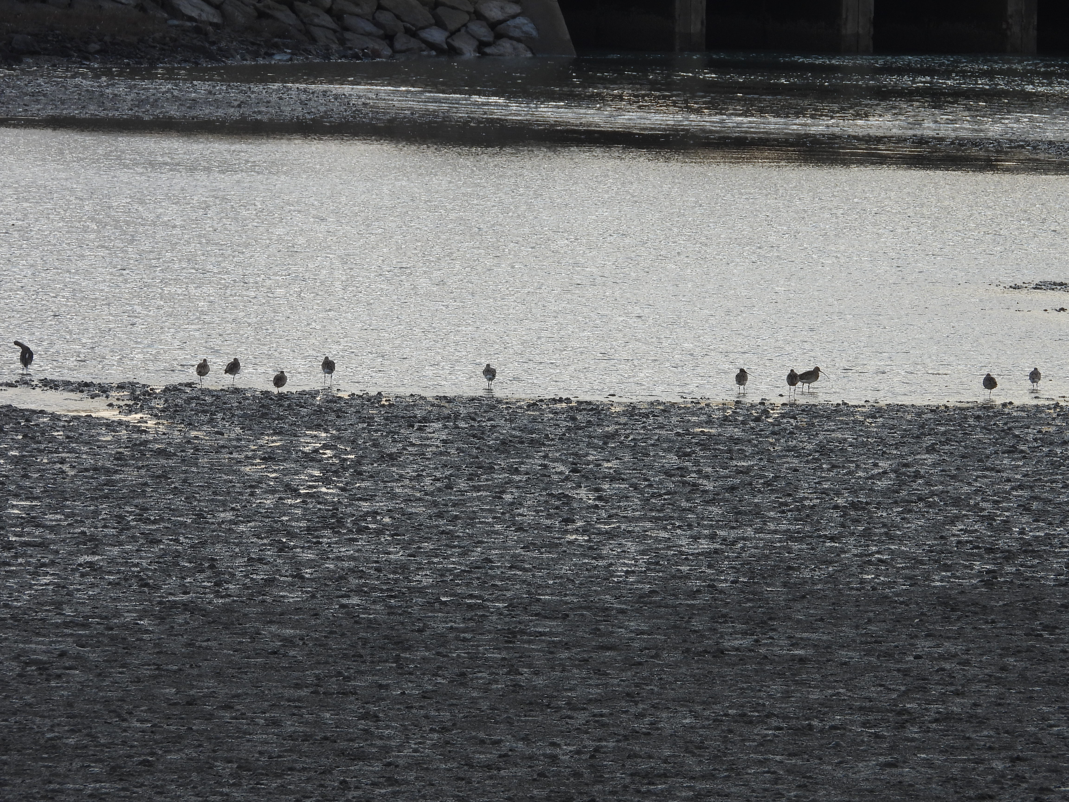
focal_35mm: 700
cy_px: 401
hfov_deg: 2.8
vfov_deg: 2.1
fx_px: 21617
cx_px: 534
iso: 100
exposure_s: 1/400
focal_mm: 126
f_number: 5
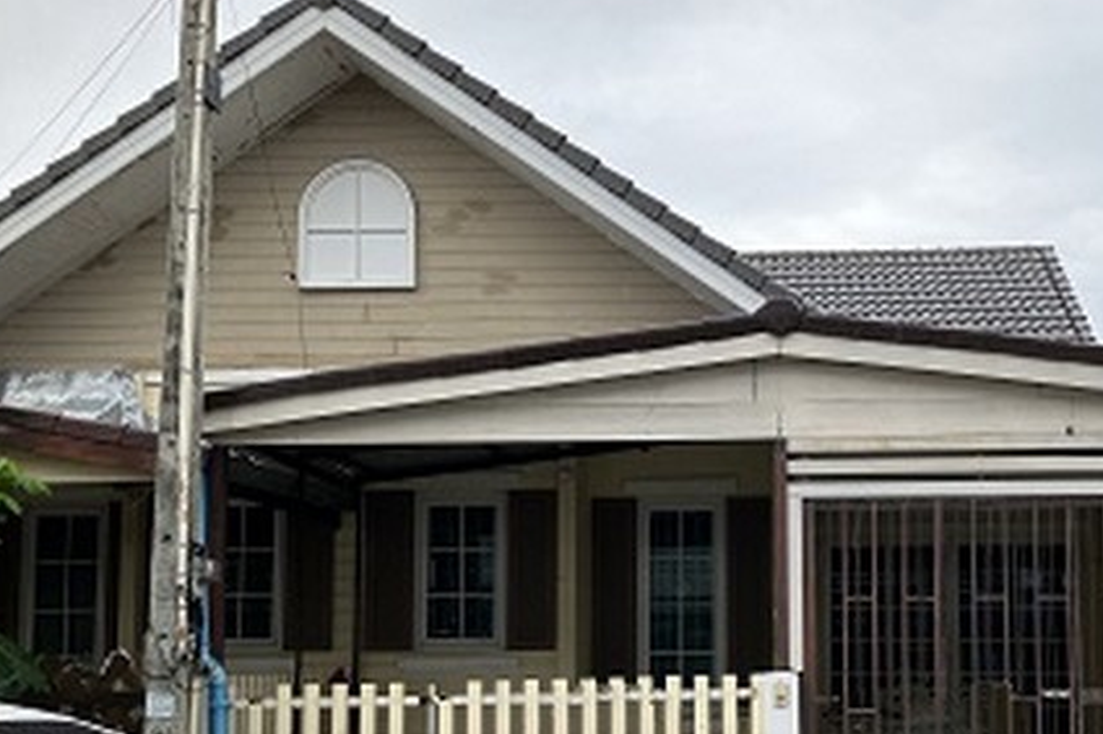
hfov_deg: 43.9
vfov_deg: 30.0
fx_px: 1347
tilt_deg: +4.4
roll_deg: +0.1
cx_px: 736
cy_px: 541
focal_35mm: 44
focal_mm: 3.99
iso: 25
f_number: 1.8
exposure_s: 1/194
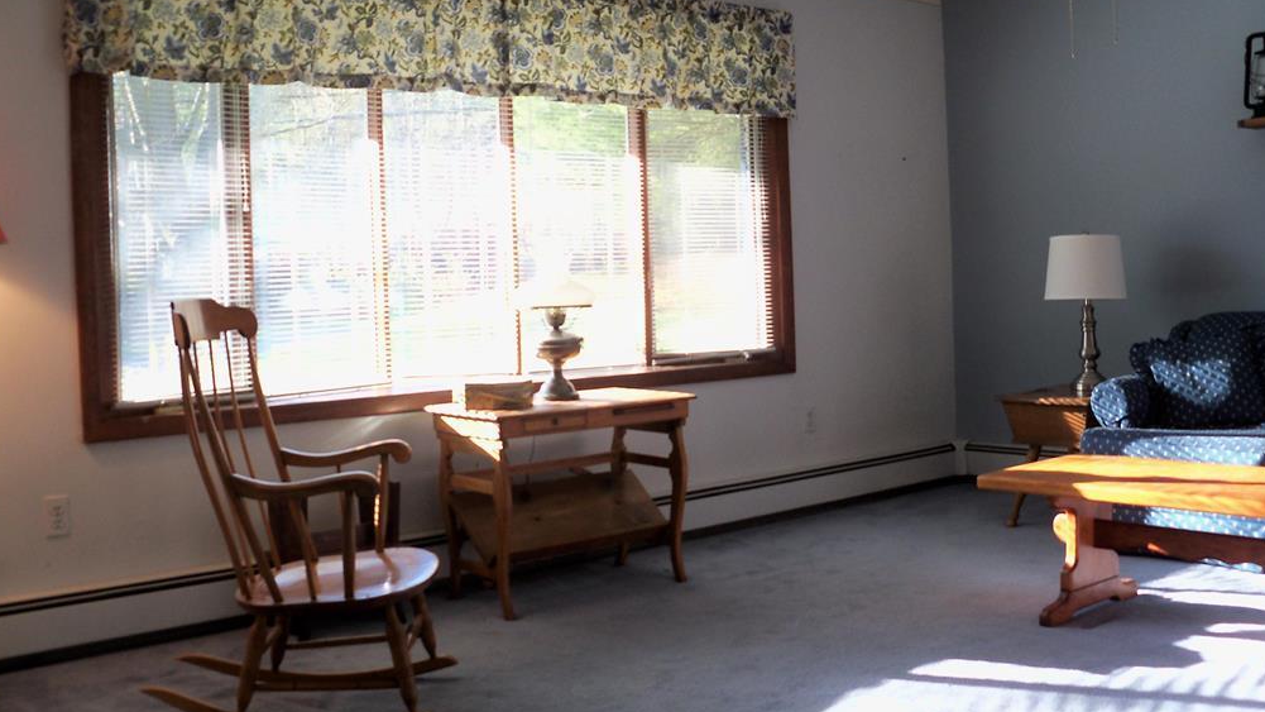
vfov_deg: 30.4
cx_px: 634
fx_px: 1308
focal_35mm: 39
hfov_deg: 51.6
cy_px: 333
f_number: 3.5
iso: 80
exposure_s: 1/30
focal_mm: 6.2
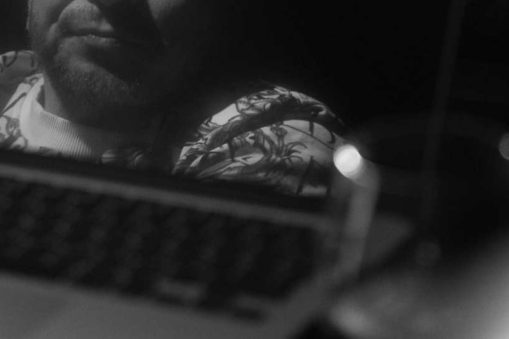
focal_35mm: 220
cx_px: -6
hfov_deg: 9.3
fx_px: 3110
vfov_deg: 6.2
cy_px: 29
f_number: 2.8
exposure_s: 1/100
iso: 1250
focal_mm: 70
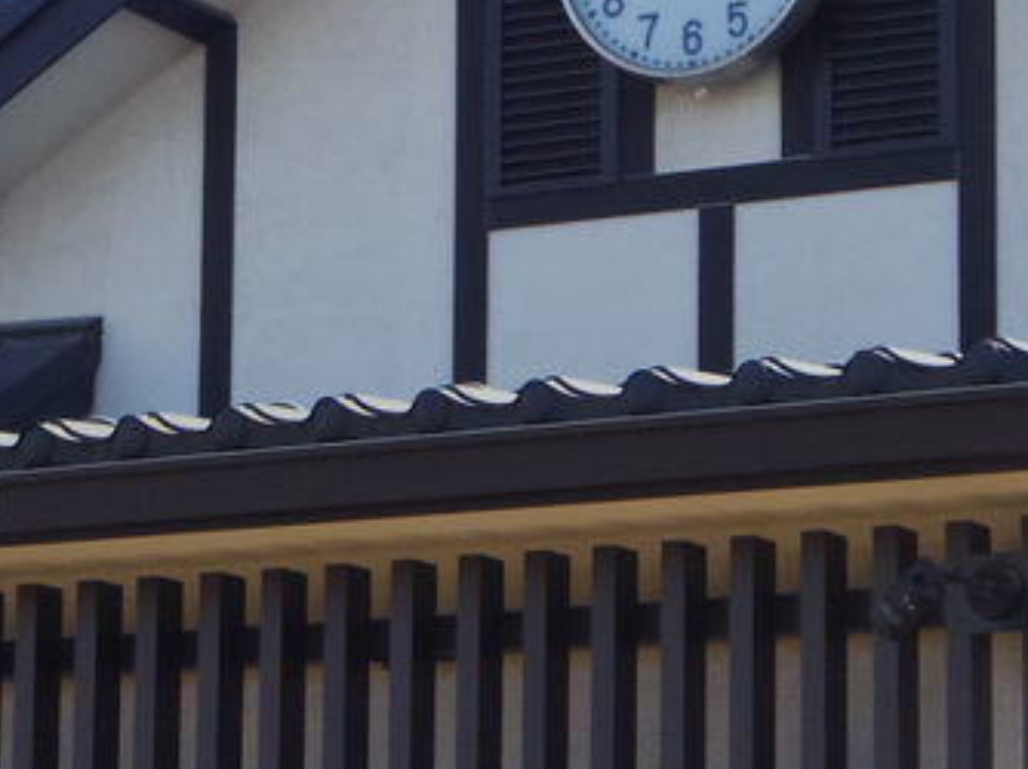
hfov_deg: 11.6
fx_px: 5015
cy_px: 369
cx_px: 111
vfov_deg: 8.8
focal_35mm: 169
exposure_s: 1/1000
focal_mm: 8.5
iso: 250
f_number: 3.5
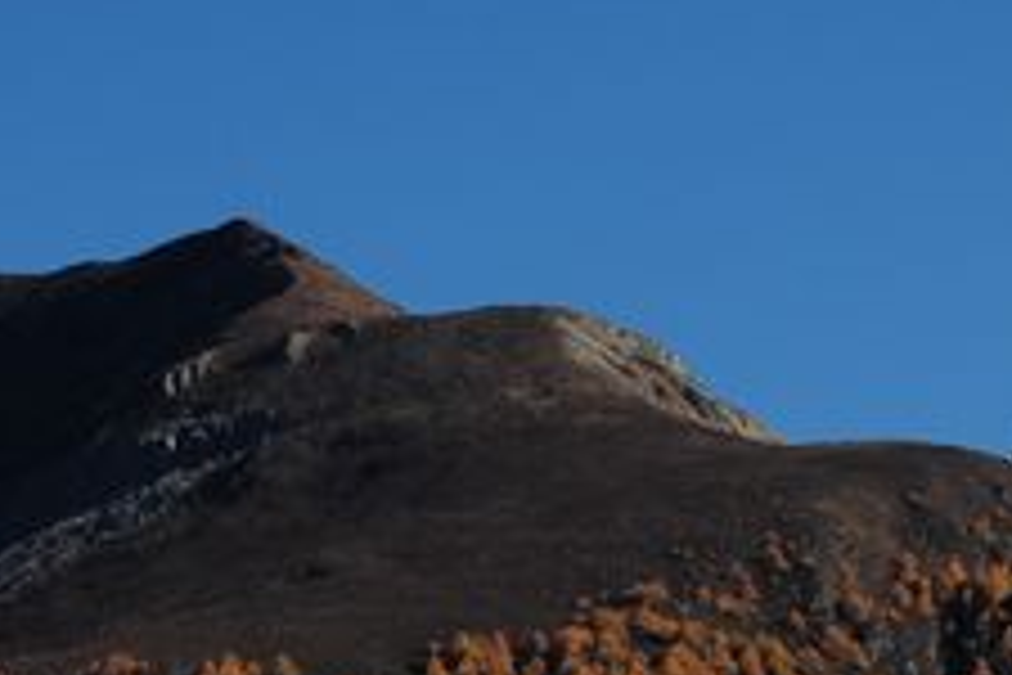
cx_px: 1750
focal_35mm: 415
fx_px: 11665
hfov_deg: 4.9
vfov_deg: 3.3
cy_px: 436
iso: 320
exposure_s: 1/2000
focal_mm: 85
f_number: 6.3
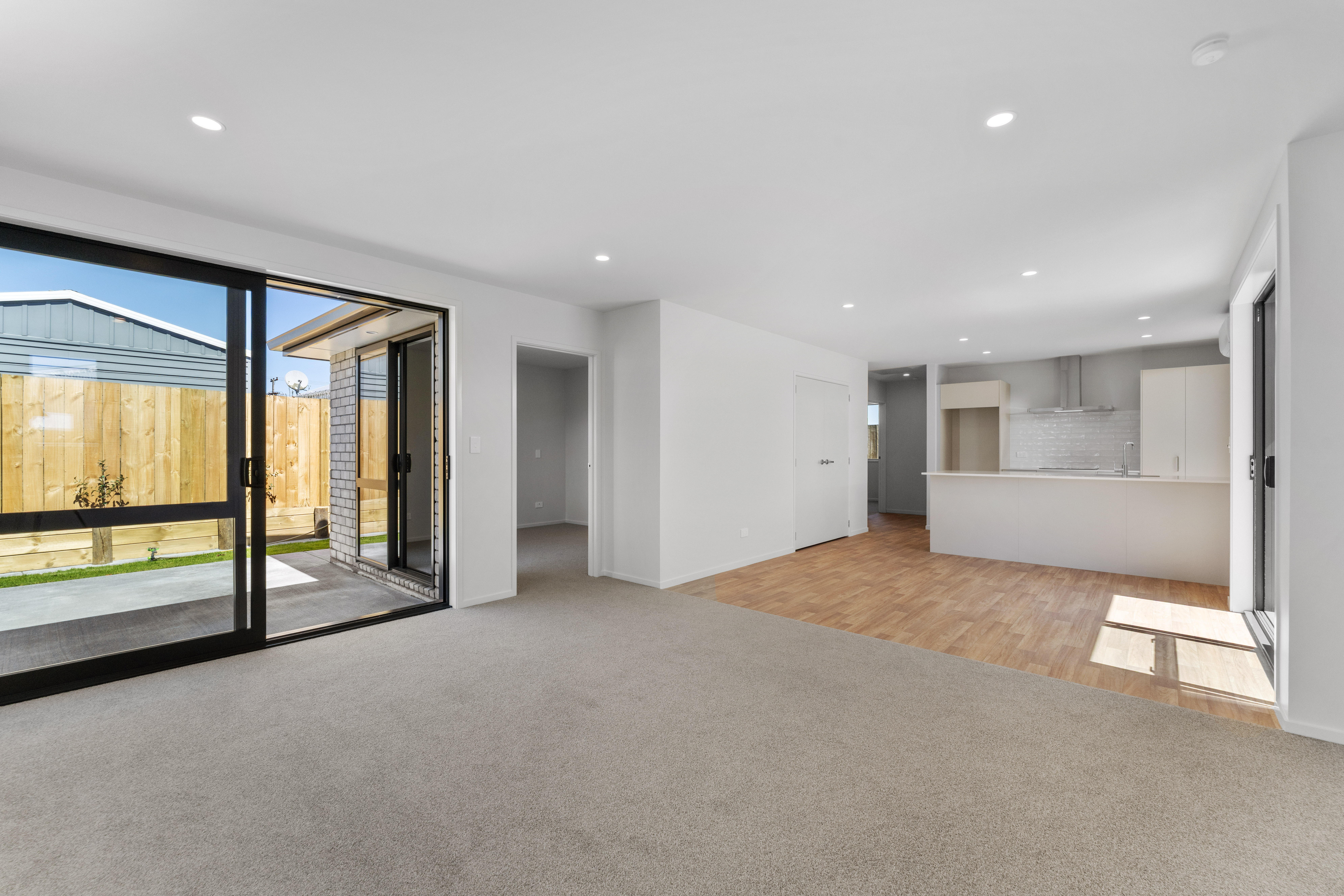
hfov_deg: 101.1
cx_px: 672
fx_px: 553
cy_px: 448
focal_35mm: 15
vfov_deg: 78.1
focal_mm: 14.8
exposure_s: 1/125
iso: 640
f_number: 9
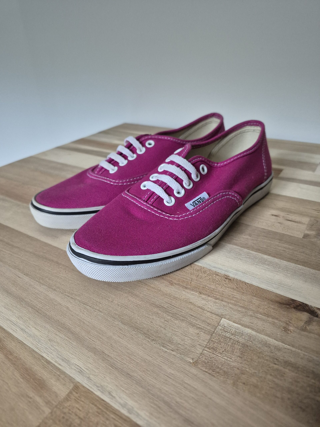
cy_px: 214
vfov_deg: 73.9
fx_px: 283
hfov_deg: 58.9
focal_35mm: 23
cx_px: 160
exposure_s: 1/120
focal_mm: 5.4
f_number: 1.8
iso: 800
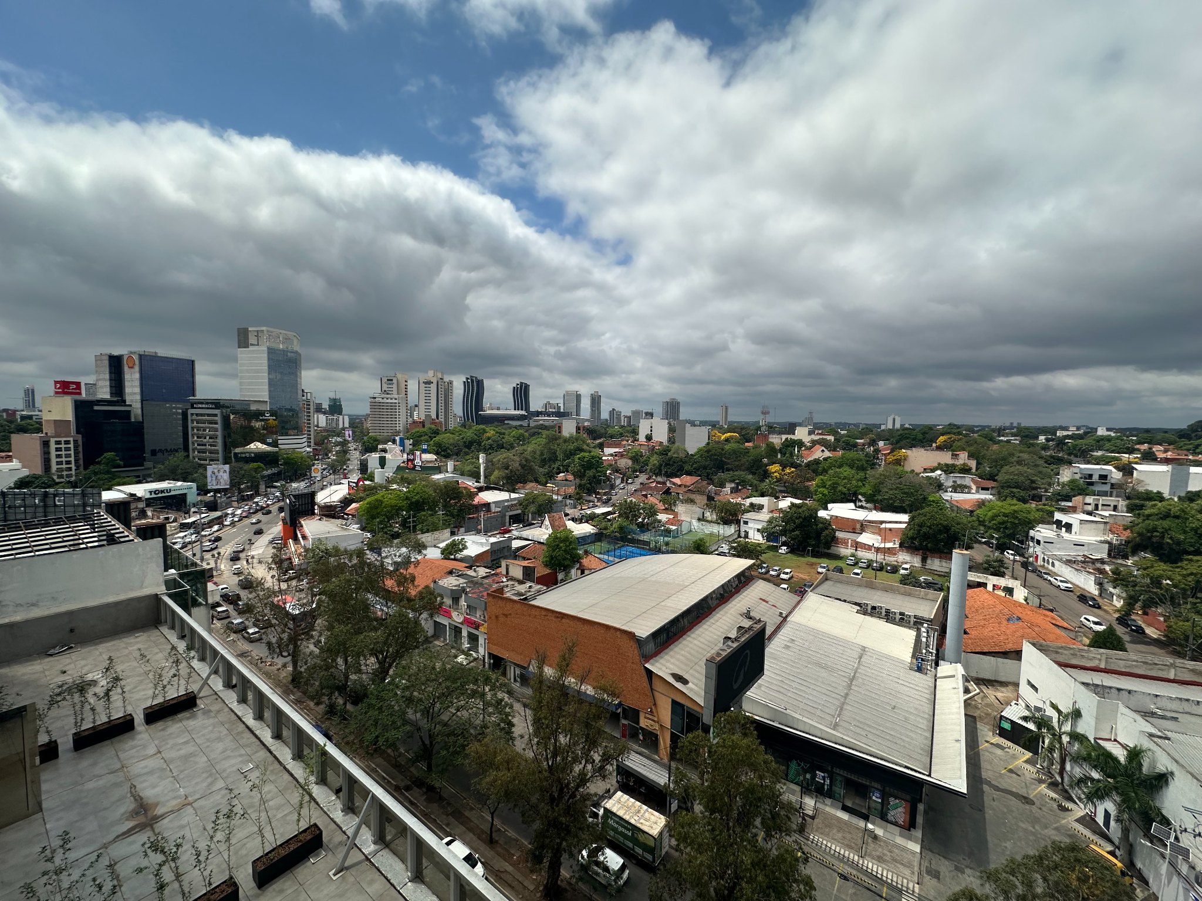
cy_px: 450
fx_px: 486
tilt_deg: -3.5
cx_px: 601
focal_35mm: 14
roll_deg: -1.5
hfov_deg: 102.1
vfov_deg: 85.7
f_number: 2.2
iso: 50
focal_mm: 2.22
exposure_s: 1/3861
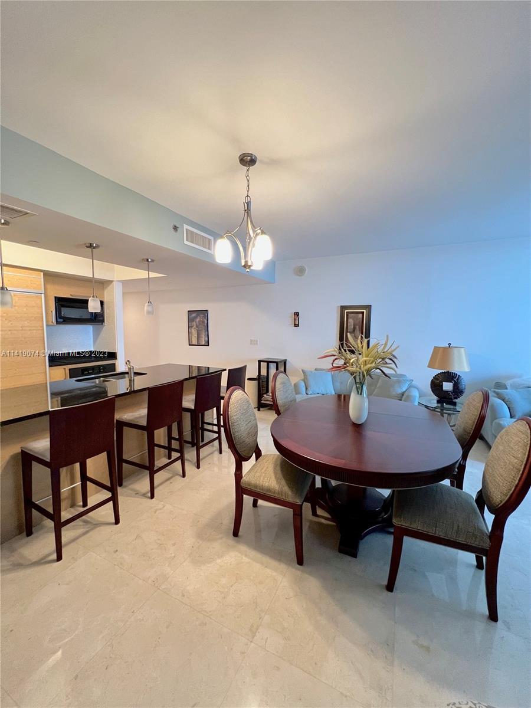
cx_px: 266
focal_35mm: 13
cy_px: 354
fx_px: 266
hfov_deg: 89.9
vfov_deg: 106.2
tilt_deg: -4.6
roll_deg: -1.2
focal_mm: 1.57
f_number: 1.8
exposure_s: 1/60
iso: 250
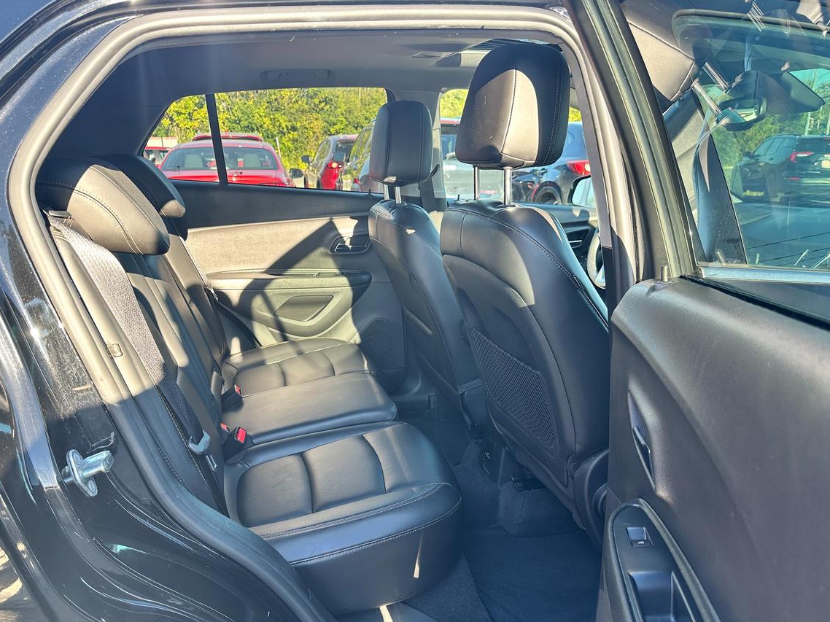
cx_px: 399
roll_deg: +0.0
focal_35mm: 27
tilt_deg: -17.8
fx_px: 647
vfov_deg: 51.2
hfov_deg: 65.3
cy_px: 349
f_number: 1.78
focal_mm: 6.86
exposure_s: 1/166
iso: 100
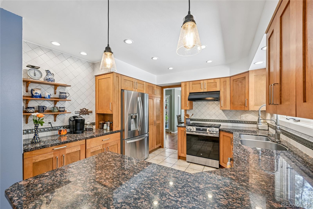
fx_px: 122
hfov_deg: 104.3
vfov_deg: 81.2
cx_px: 156
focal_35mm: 14
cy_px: 104
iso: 400
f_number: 10
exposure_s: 1/8
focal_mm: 14
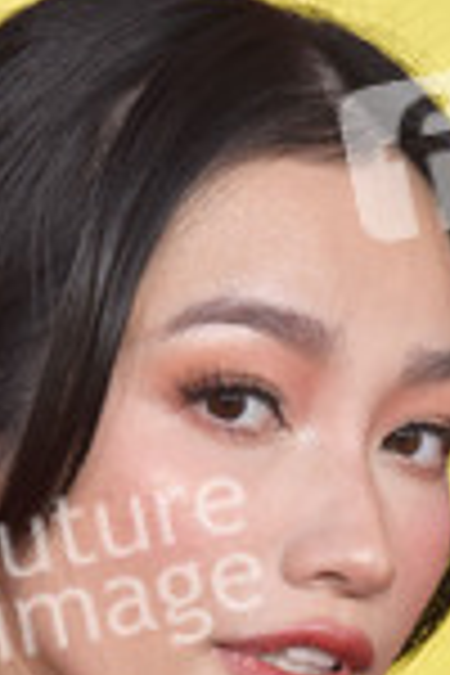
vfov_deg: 3.9
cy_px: 810
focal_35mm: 532
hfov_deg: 2.6
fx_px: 9974
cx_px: 164
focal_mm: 200
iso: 1600
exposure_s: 1/1000
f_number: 6.3
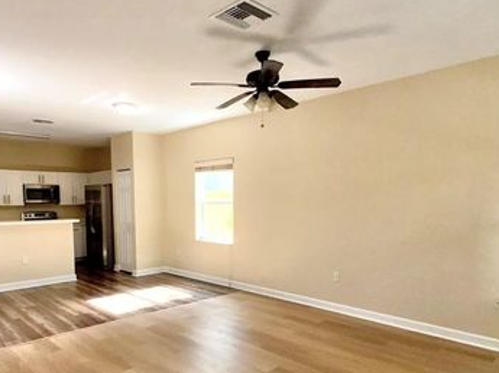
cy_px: 244
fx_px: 374
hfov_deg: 67.1
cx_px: 216
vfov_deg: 52.1
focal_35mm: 26
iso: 40
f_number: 2.2
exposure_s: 1/122
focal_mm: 2.22
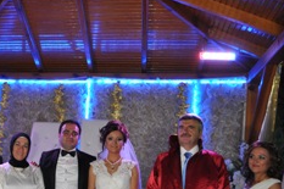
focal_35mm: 52
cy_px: 173
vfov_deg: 25.1
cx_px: 51
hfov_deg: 36.7
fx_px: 410
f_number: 3.5
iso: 800
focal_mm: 18
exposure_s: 1/60
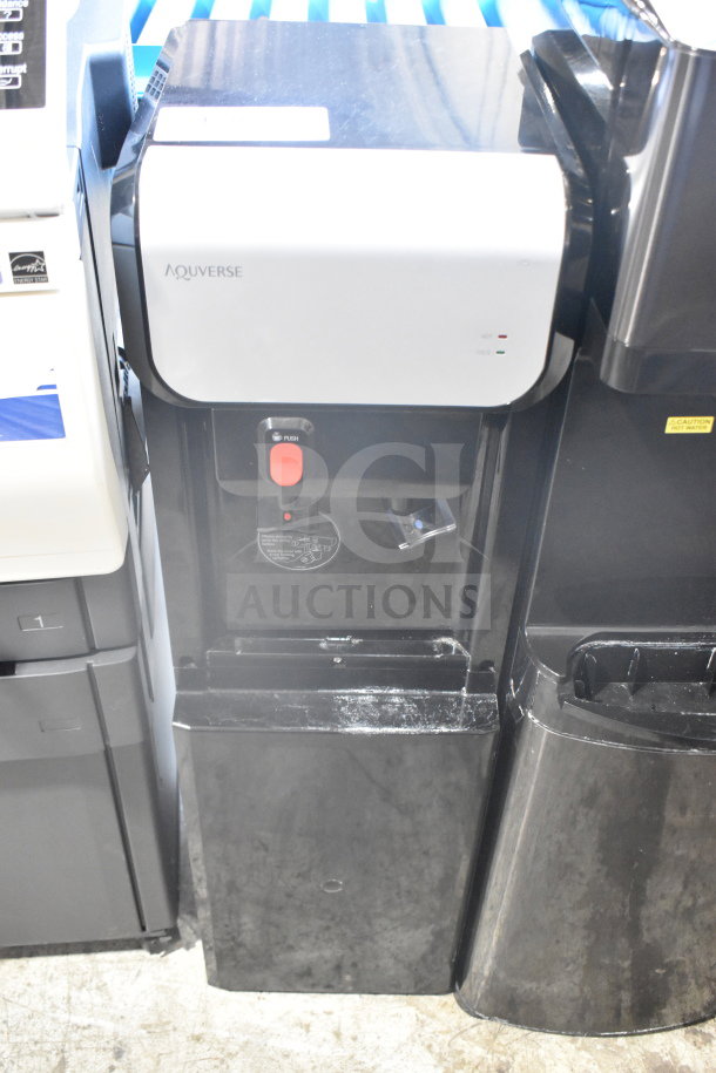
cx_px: 358
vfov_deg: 53.1
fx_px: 1074
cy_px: 536
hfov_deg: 36.9
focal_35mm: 36
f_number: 5
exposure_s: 1/100
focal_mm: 24
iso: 6400
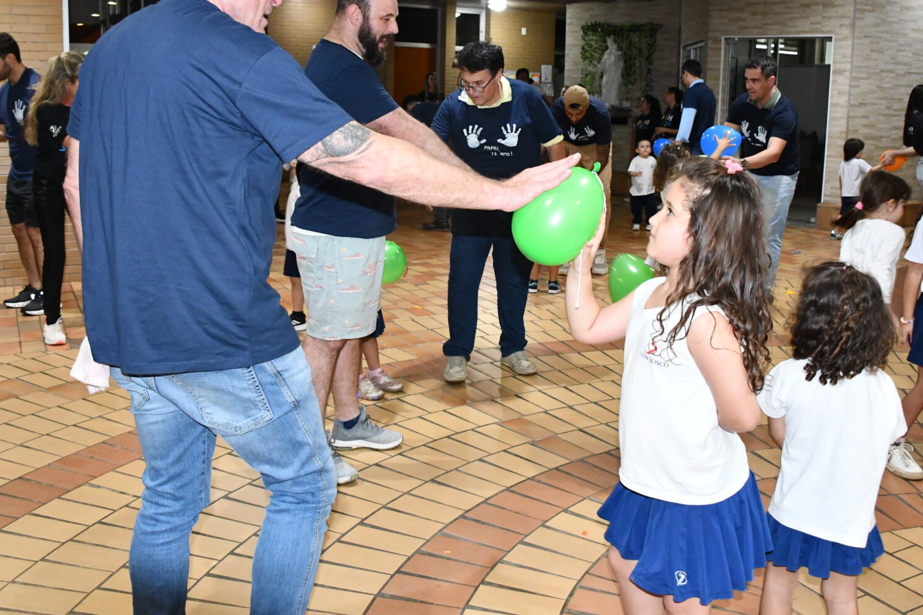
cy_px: 240
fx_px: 897
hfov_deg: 54.4
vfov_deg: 37.7
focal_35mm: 35
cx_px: 482
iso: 2800
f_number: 3.5
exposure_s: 1/60
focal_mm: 18
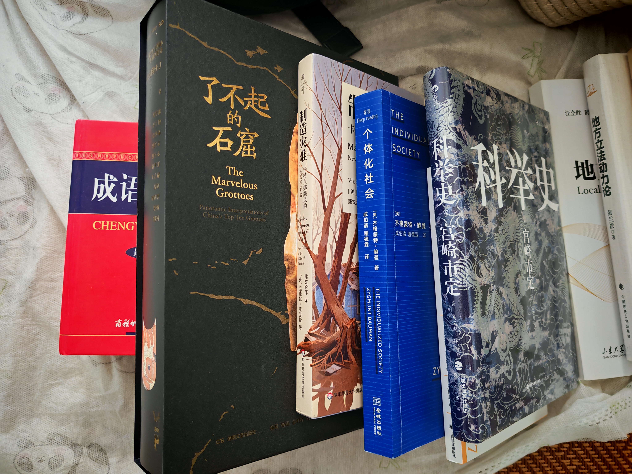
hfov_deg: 71.6
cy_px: 237
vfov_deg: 56.8
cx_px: 316
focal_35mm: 24
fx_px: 438
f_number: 1.95
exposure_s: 1/50
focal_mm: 5.52
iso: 500
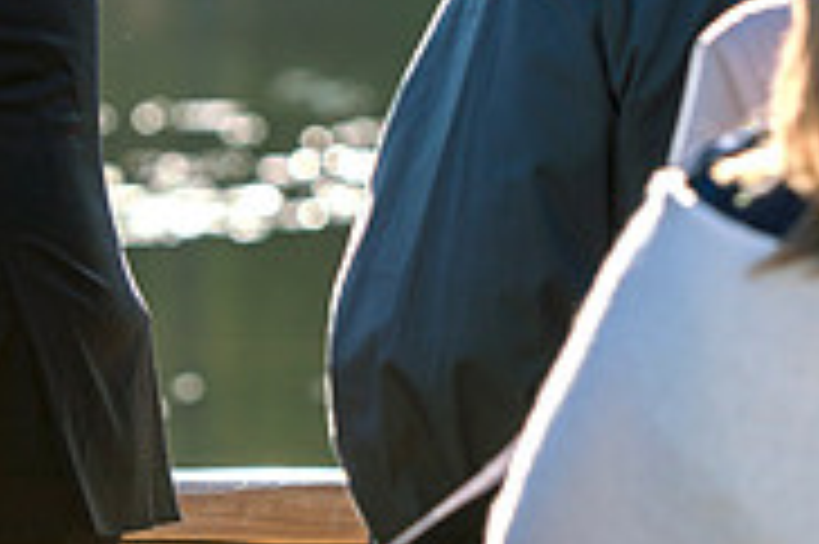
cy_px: -92
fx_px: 14501
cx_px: -392
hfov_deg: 3.2
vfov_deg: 2.1
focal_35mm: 638
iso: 100
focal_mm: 200
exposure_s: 1/320
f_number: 6.3
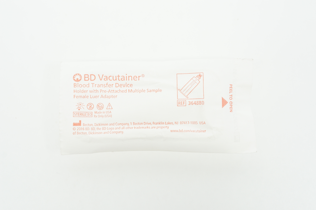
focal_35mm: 56
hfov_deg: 36.0
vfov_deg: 24.3
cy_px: 105
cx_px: 158
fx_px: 487
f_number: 9
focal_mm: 37
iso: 400
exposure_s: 1/15
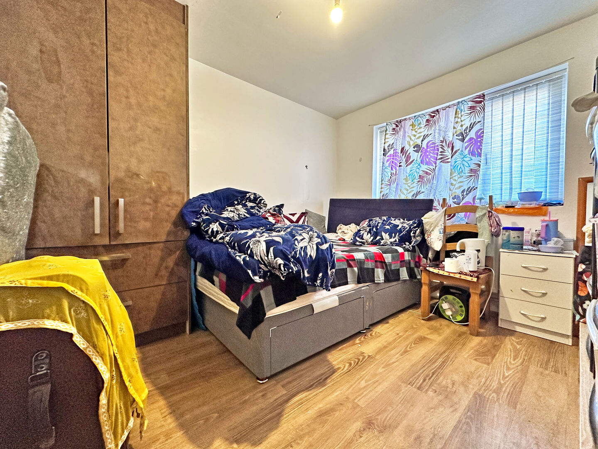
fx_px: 242
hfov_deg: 102.1
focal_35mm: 14
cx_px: 299
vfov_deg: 85.7
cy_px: 224
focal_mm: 2.22
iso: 400
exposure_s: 1/60
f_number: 2.2
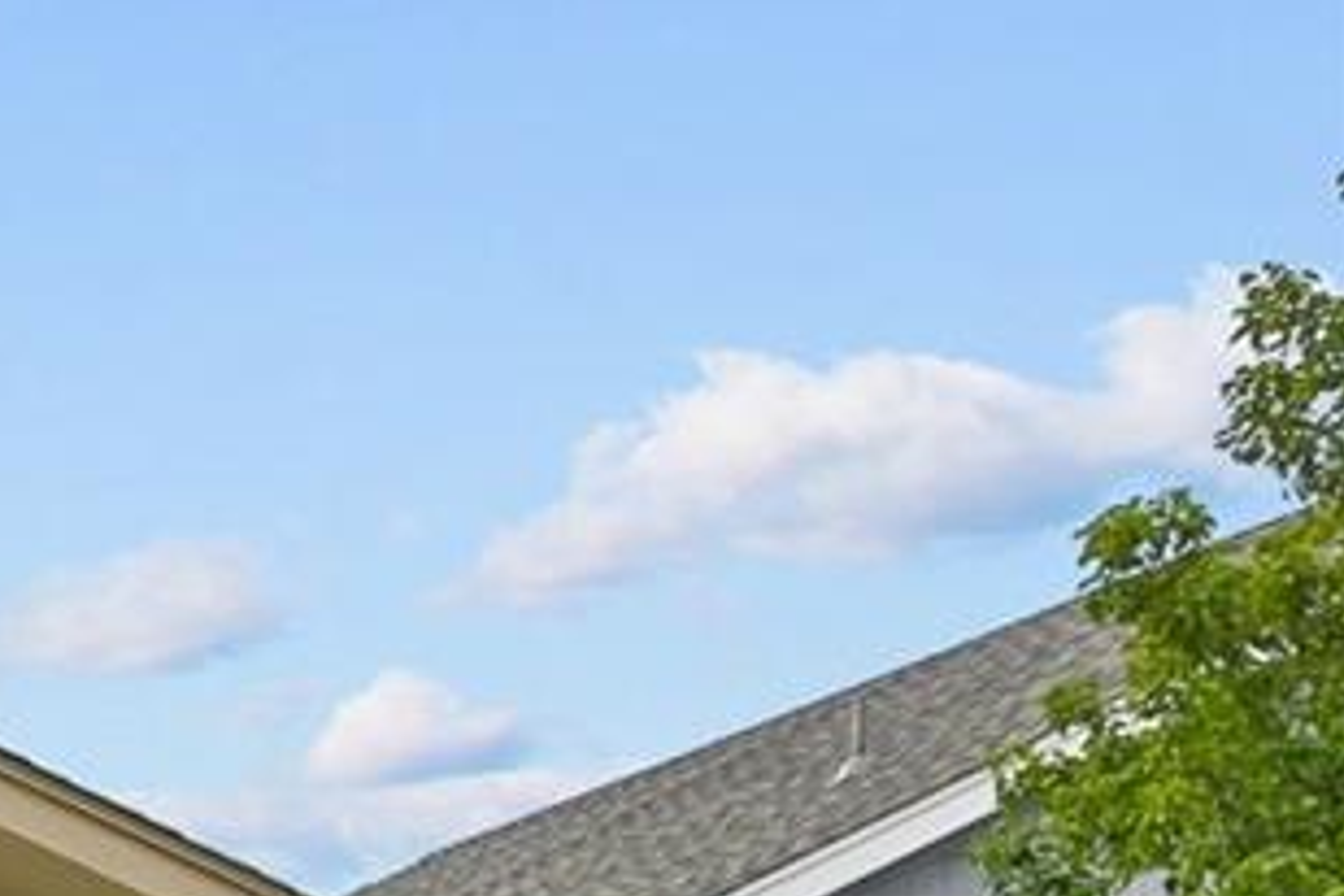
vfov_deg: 10.8
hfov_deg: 12.4
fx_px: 4442
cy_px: 1605
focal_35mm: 119
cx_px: -2127
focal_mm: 23
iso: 400
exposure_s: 1/640
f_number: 10
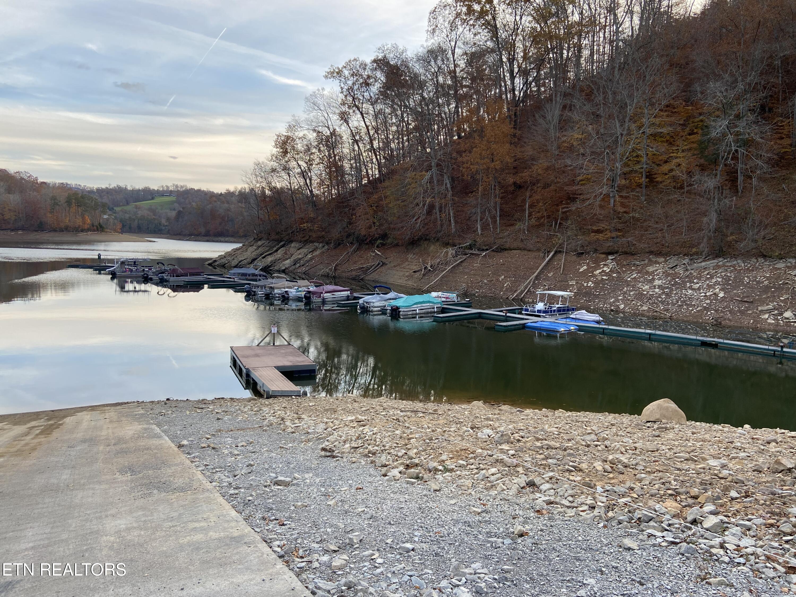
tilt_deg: -6.0
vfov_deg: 53.1
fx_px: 598
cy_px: 298
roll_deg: -1.9
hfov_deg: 67.3
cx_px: 398
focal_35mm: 26
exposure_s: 1/122
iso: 32
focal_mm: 4.25
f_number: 1.8
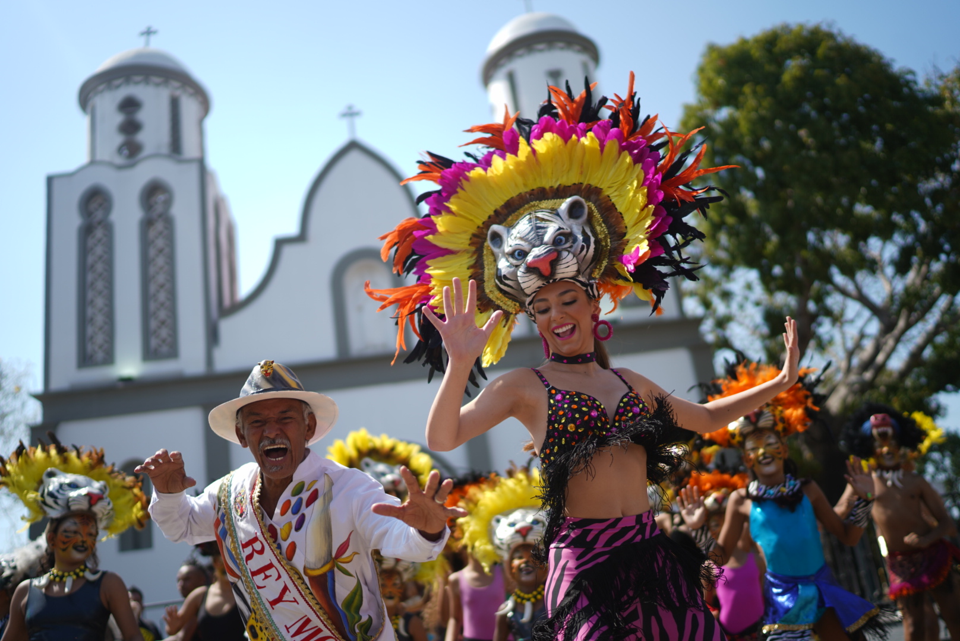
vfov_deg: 37.9
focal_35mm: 35
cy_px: 320
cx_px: 480
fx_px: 934
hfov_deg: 54.4
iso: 50
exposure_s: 1/2500
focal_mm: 35
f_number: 1.4
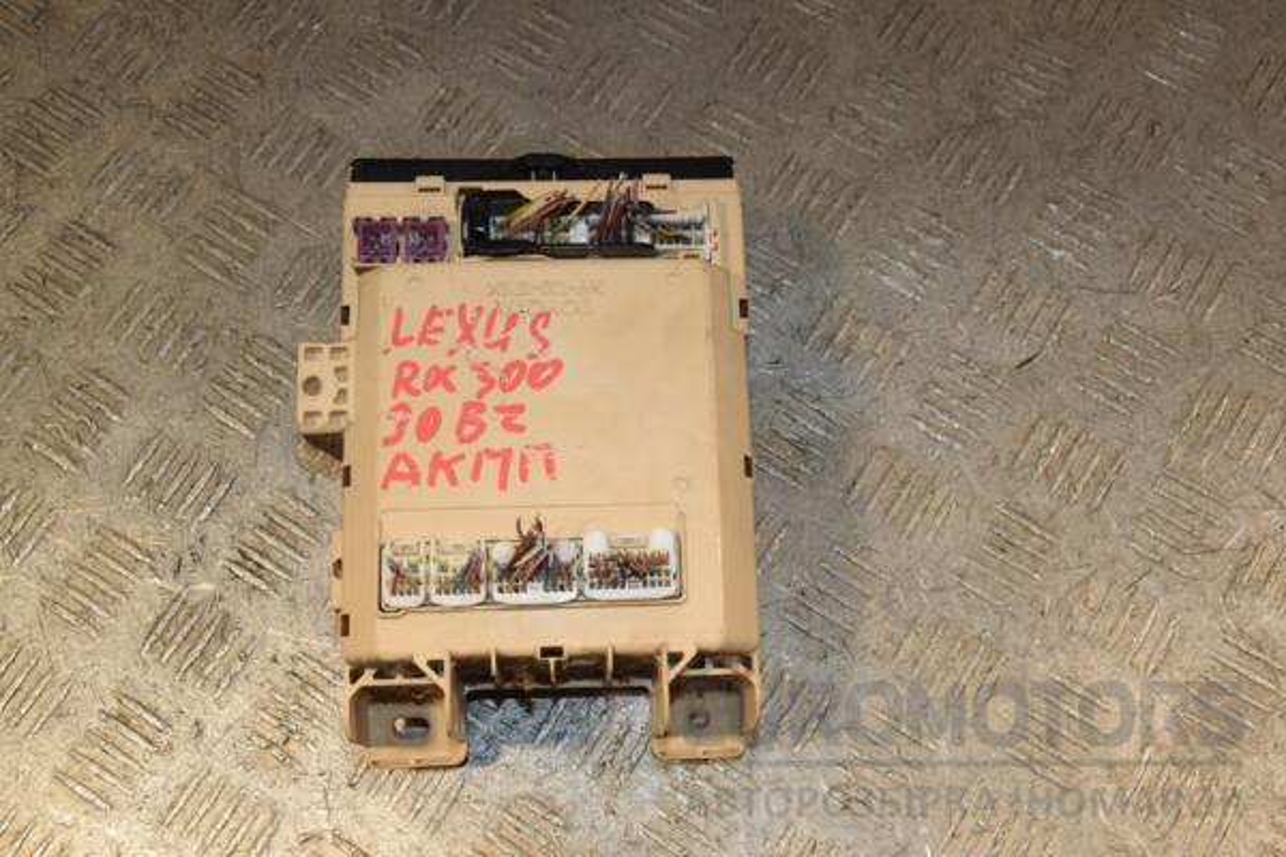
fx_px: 1607
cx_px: 643
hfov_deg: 43.6
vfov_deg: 29.9
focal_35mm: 45
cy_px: 428
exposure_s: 1/200
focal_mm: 30
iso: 800
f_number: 8
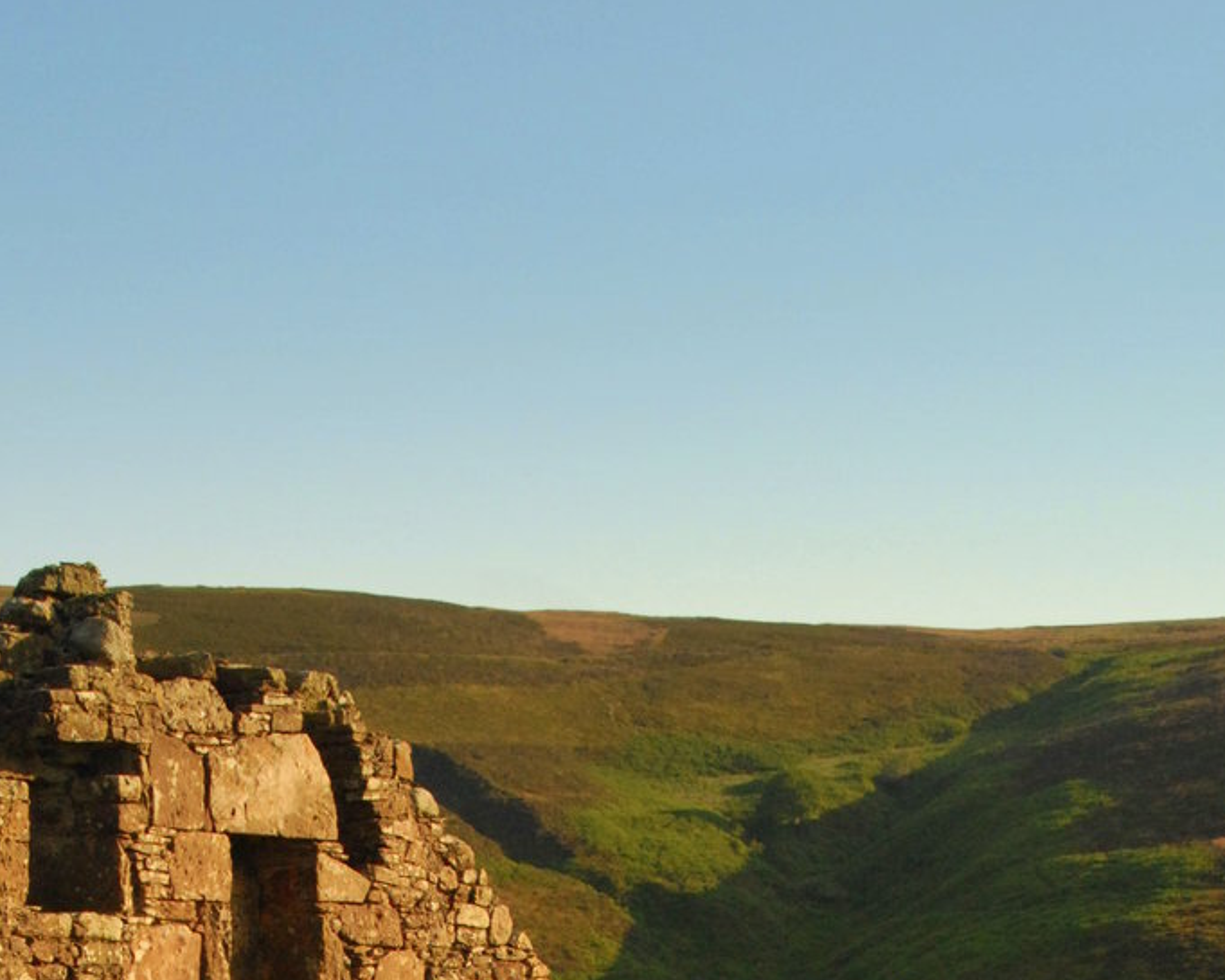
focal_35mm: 99
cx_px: 353
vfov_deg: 14.8
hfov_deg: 19.3
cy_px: 1336
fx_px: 3590
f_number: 9
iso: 800
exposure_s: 1/320
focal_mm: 32
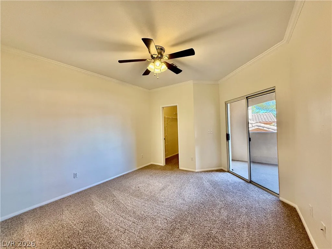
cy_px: 124
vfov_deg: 85.7
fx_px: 134
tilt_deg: +1.7
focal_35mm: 14
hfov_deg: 102.1
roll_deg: +2.1
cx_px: 166
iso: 250
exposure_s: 1/120
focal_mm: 2.22
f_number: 2.2
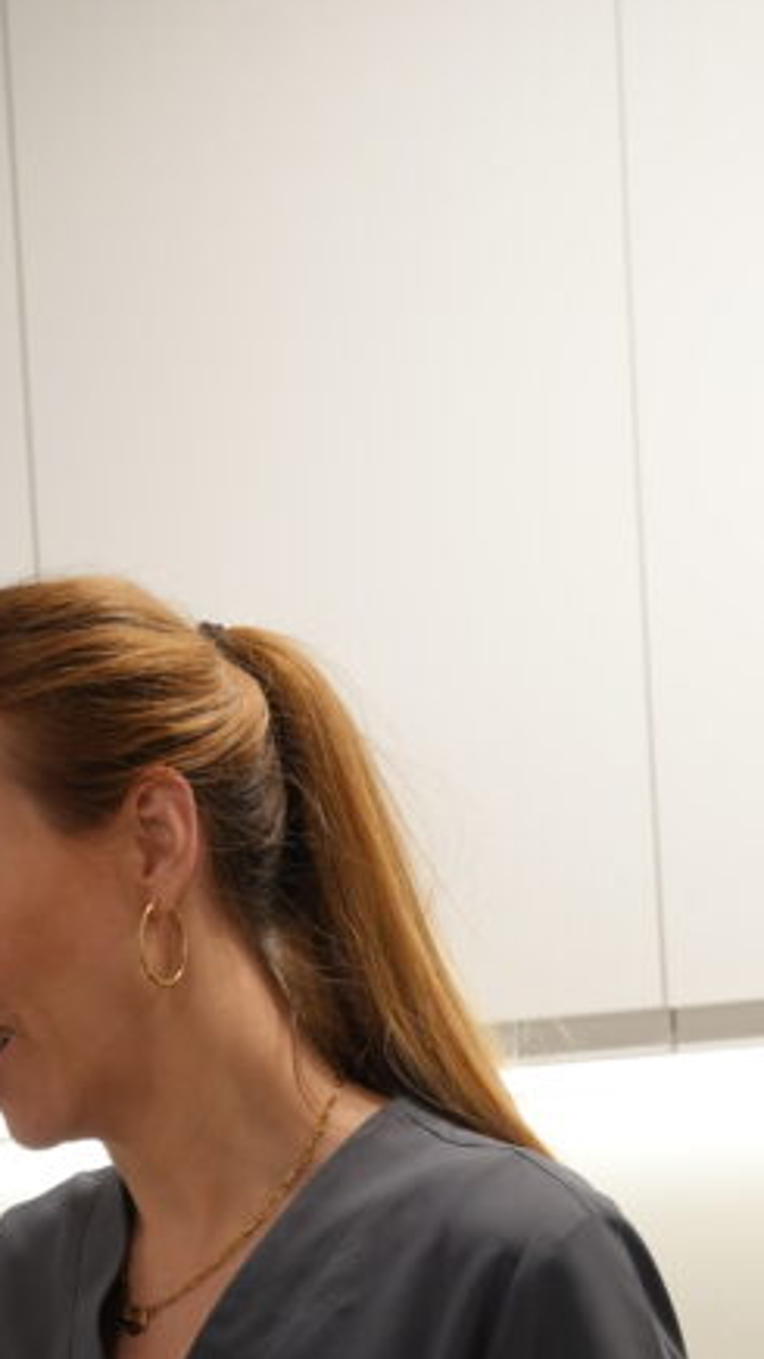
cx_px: 33
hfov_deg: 9.3
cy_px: 1412
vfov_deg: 16.2
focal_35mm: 129
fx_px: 4658
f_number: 4
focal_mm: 52.5
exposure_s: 1/160
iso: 640
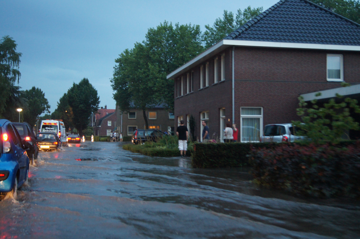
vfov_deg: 25.7
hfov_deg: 37.9
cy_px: 120
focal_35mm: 52
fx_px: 524
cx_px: 180
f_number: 4.5
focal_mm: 35
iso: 1600
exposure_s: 1/25
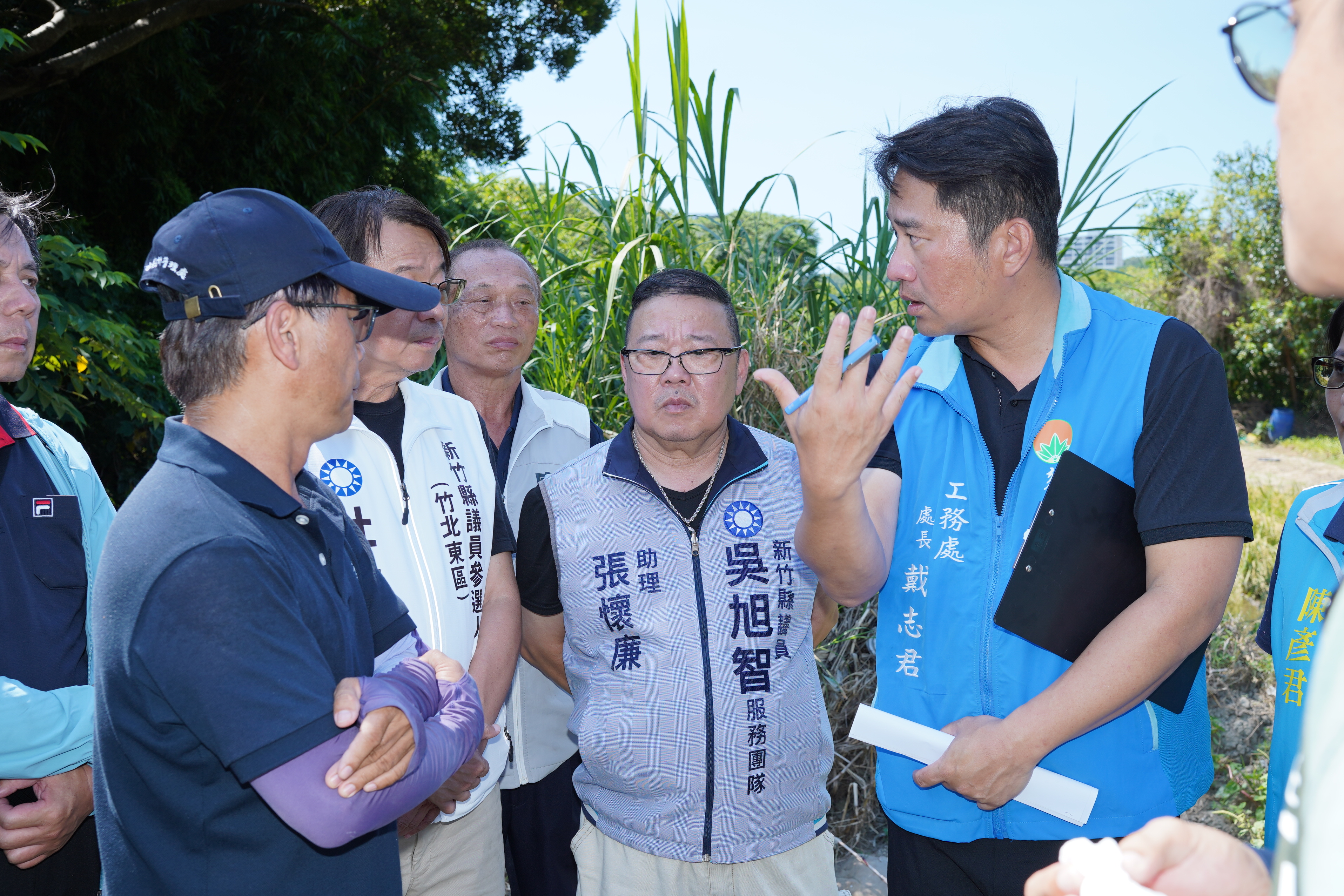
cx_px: 683
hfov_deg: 49.9
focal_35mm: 39
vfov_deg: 34.4
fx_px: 1445
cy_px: 451
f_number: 7.1
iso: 160
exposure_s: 1/200
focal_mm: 37.7
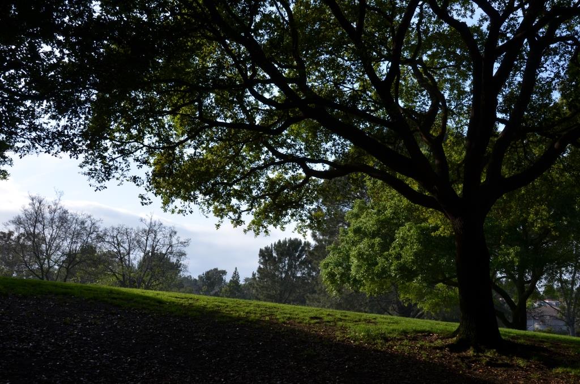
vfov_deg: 36.7
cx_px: 290
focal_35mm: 36
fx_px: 579
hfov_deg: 53.2
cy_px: 192
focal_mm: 24
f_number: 8
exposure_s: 1/250
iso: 140
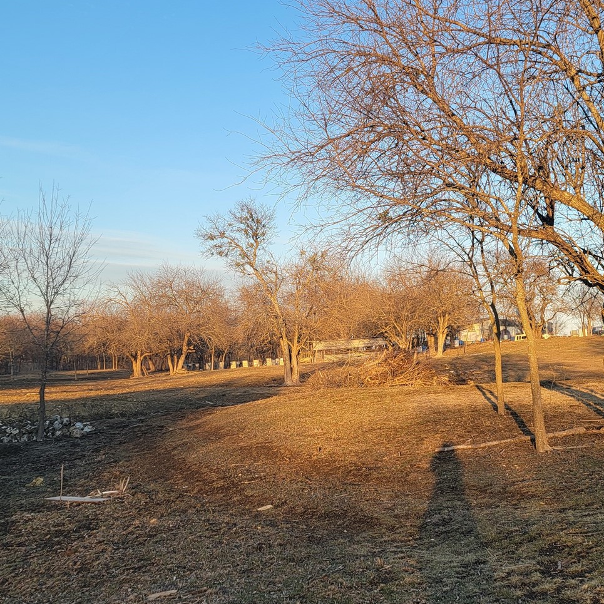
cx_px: 330
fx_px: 888
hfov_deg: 37.5
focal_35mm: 45
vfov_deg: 37.5
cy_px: 289
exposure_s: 1/227
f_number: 1.8
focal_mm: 6.7
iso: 16
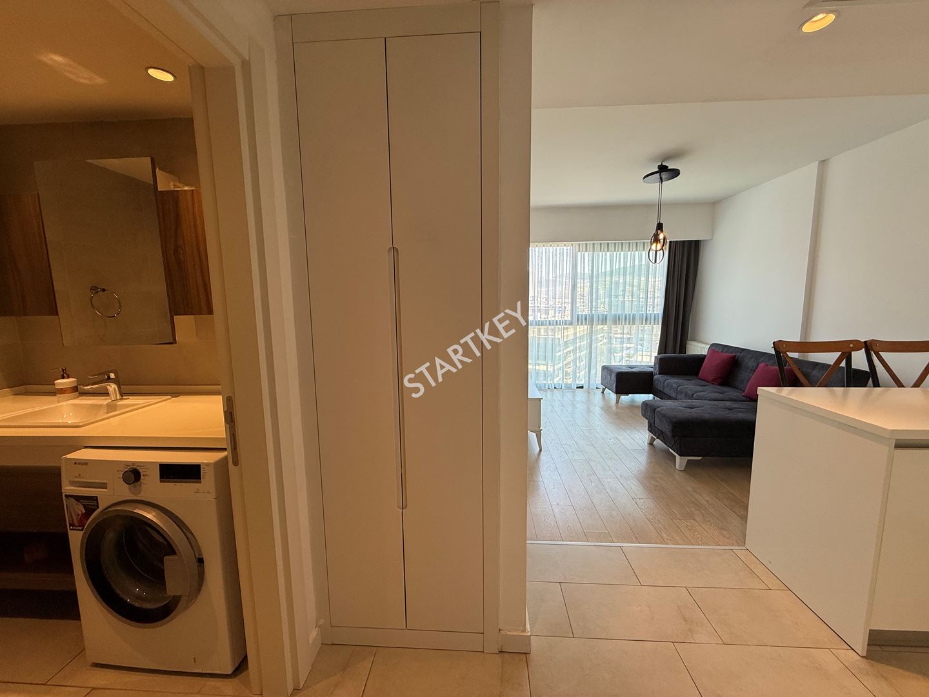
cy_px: 348
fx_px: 376
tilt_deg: -7.3
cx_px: 464
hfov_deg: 102.1
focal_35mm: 14
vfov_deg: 85.7
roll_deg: +0.4
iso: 64
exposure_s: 1/100
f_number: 2.2
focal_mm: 2.22
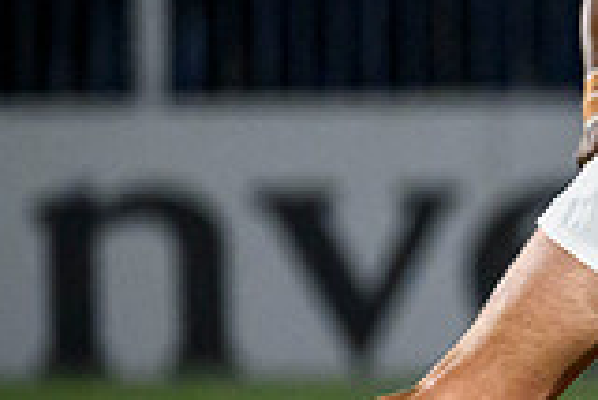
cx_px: 1355
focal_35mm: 2936
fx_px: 48813
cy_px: 134
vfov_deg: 0.5
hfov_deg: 0.7
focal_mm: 560
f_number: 4
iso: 8000
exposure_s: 1/1250
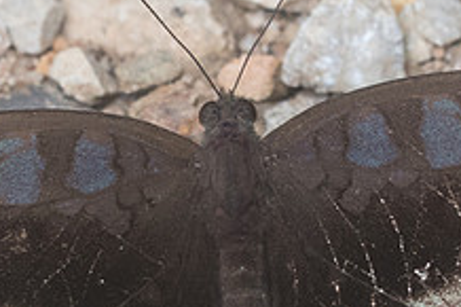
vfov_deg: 1.2
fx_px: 14293
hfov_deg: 1.8
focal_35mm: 1117
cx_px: 301
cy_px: 309
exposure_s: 1/160
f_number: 7.1
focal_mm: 150
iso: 800
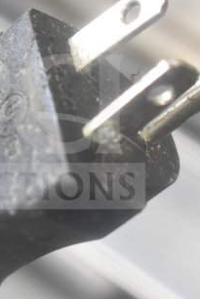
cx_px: 35
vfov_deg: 12.5
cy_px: 132
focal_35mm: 164
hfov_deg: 8.4
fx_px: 1365
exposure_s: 1/100
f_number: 5.6
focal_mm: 55
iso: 1100
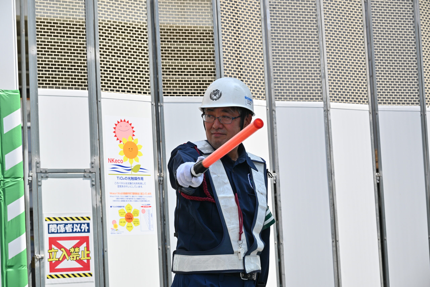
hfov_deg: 28.8
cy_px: 144
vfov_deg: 19.5
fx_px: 836
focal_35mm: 70
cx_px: 215
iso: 400
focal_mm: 70
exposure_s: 1/800
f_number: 8
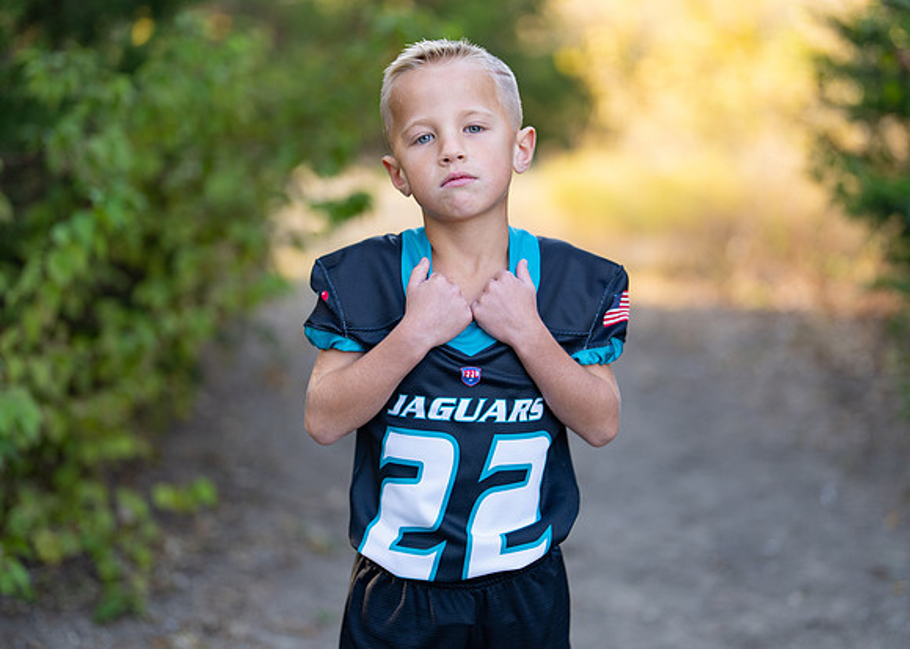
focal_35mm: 59
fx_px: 1537
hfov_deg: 33.0
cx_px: 467
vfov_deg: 23.9
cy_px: 297
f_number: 1.2
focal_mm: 50
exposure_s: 1/320
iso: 100
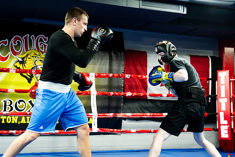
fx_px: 352
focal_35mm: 54
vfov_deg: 25.1
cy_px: 84
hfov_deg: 36.9
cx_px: 116
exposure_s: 1/400
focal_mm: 50
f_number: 2.5
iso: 2500
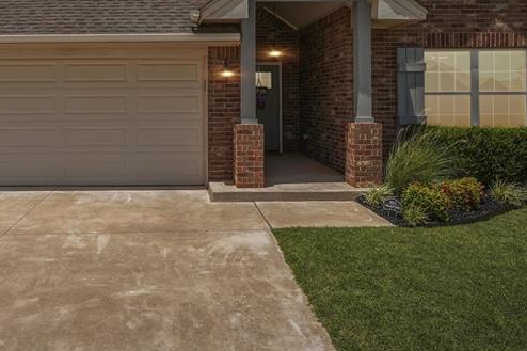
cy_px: 96
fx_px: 424
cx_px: 171
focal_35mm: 29
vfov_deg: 43.7
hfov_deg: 61.9
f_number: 8
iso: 100
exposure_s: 1/500
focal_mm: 14
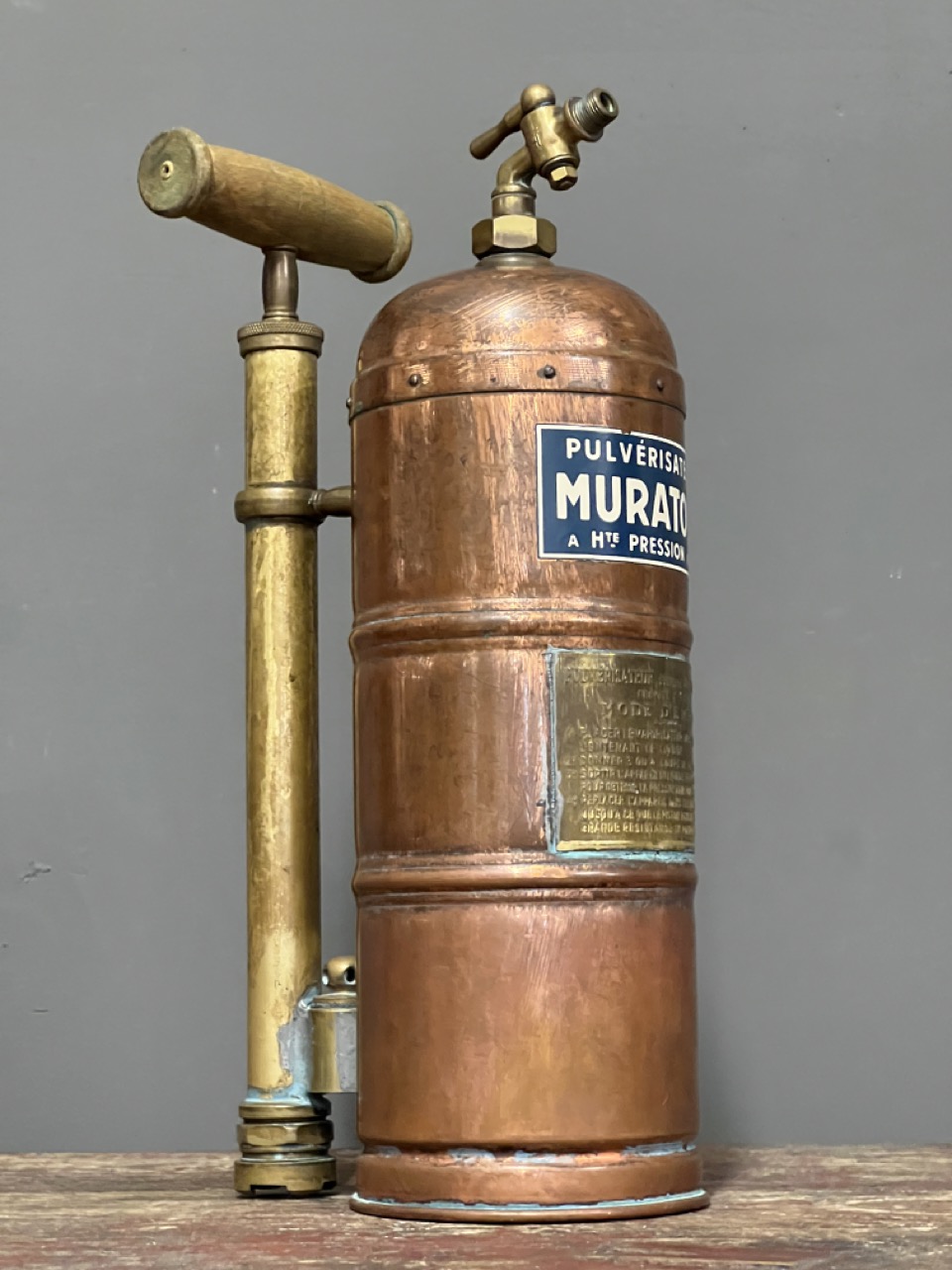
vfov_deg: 25.3
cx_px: 476
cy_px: 635
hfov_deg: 19.1
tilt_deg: +7.1
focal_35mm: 77
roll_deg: +1.5
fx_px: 2824
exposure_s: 1/25
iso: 1000
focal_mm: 9
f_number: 2.8
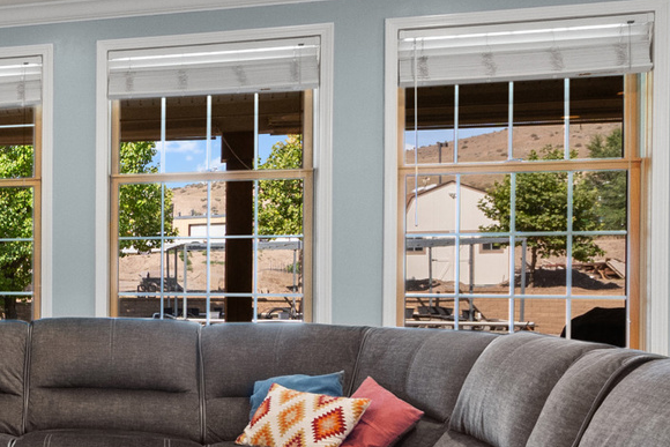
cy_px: 270
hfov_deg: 28.0
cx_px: -262
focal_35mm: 55
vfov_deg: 24.7
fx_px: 1019
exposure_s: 1/2.5
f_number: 8
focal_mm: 15.5
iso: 500
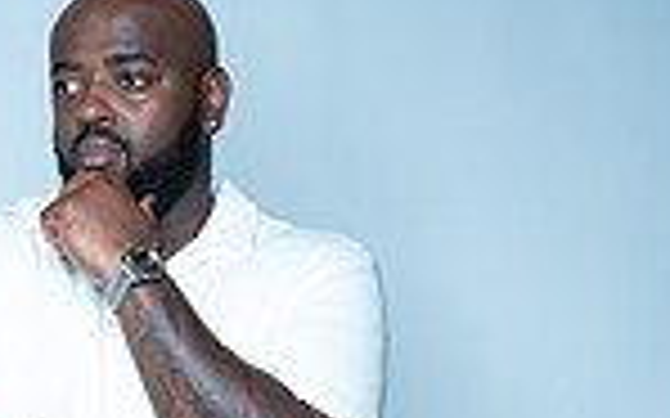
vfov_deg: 11.5
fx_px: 1971
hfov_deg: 19.2
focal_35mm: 108
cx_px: 180
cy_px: 670
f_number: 4
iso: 800
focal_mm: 35
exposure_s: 1/200
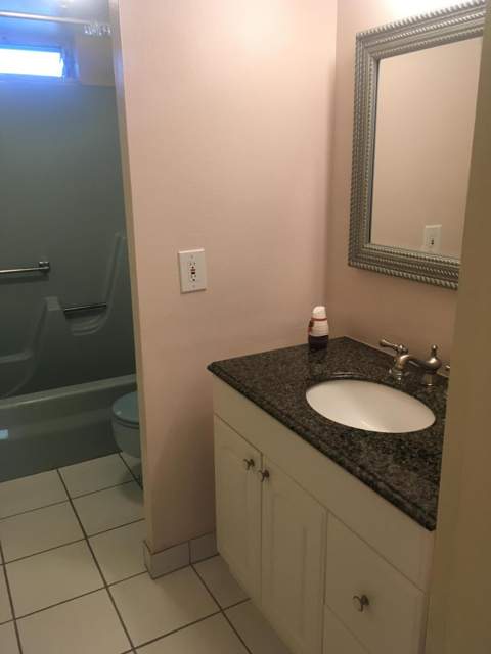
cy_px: 327
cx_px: 246
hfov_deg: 48.2
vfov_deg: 61.7
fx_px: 548
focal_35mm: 29
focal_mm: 4.15
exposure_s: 1/30
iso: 50
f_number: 2.2
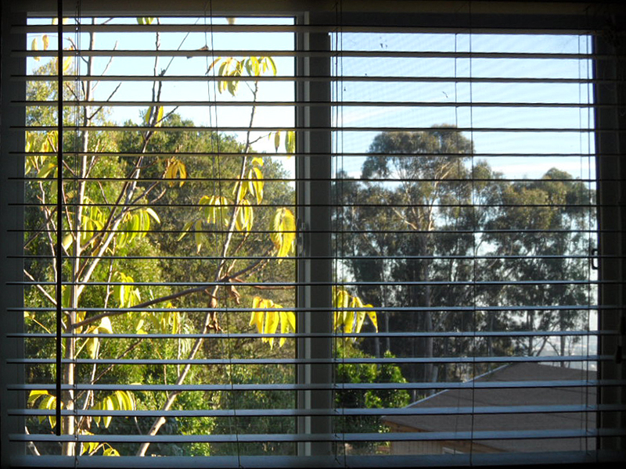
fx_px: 904
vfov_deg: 29.1
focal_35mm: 50
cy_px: 234
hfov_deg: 38.2
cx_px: 313
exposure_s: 1/125
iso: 80
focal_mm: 8.2
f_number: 3.8
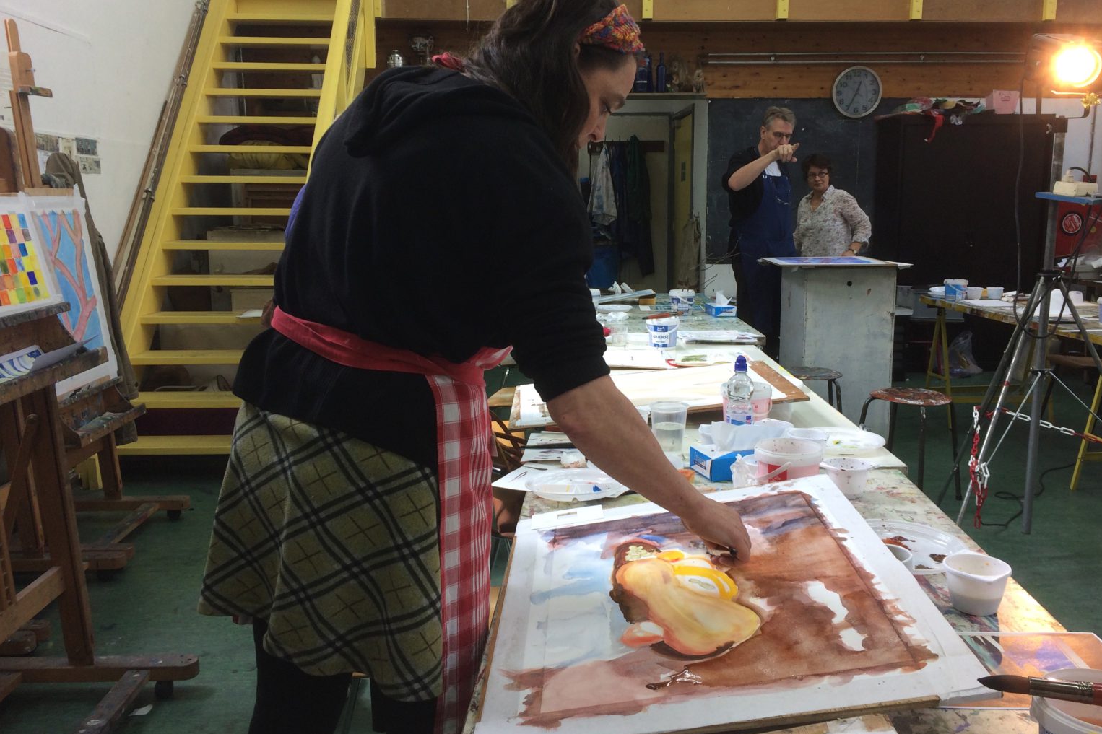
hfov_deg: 60.3
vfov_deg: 42.3
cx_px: 565
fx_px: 949
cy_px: 354
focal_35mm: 31
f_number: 2.2
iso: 64
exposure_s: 1/100
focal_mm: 4.15
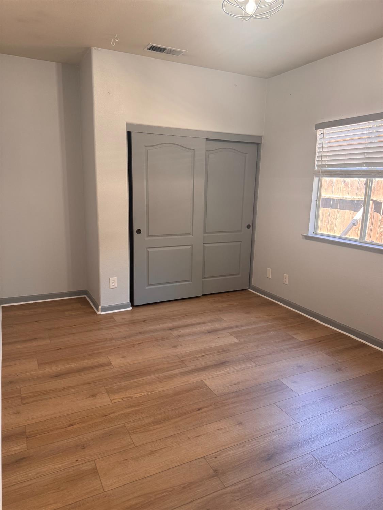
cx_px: 192
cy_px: 255
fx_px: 354
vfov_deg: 71.6
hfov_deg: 56.8
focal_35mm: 24
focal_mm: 6.76
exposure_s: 1/120
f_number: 1.78
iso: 200
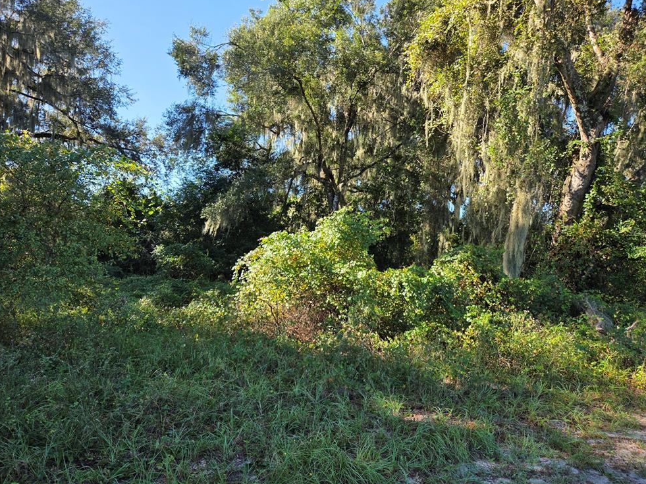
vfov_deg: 56.8
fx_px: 448
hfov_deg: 71.6
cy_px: 232
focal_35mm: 24
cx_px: 330
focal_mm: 5.4
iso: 80
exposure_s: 1/1395
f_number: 1.8
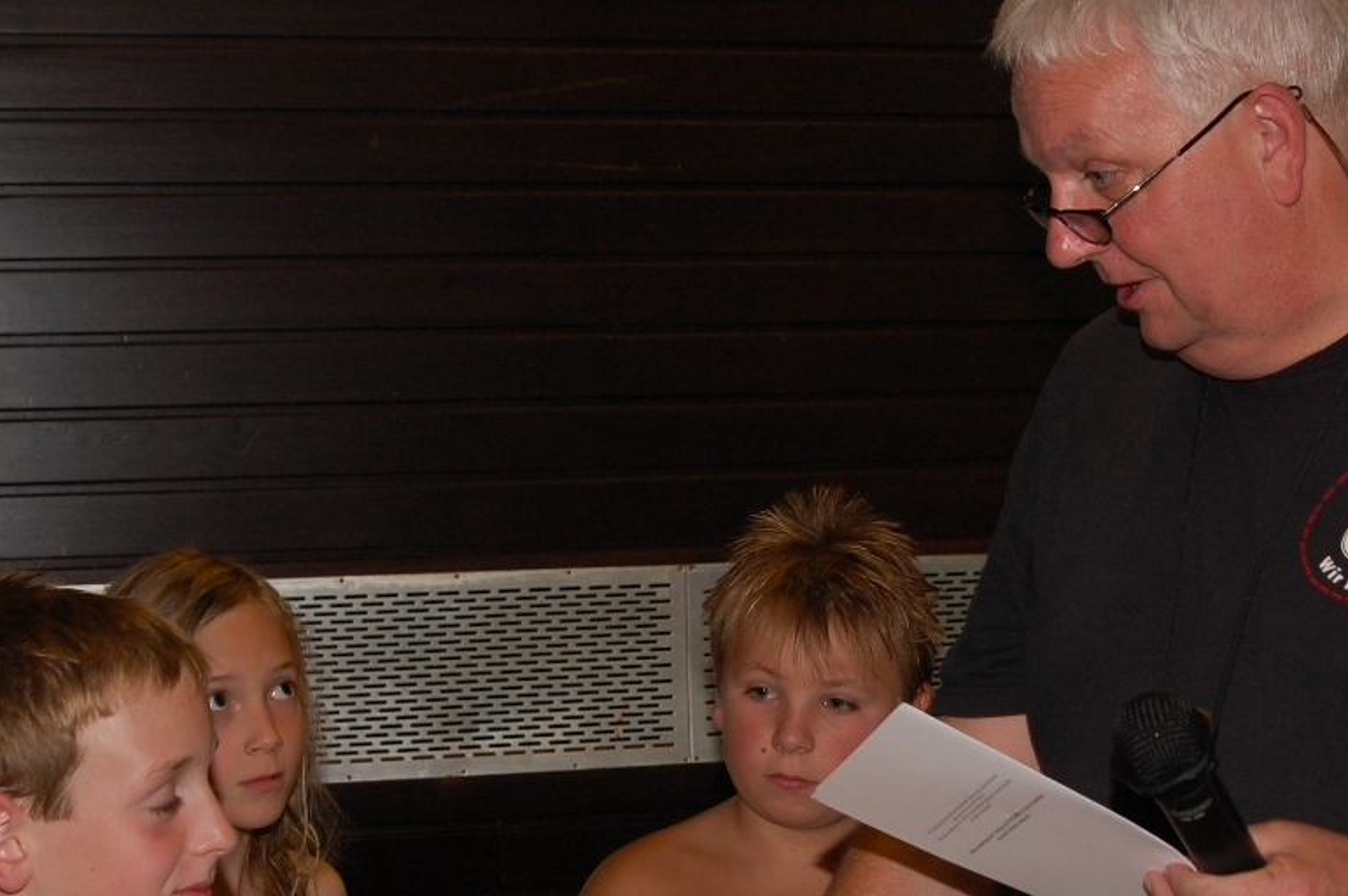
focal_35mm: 82
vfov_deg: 16.6
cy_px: 581
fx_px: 3068
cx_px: 830
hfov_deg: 24.7
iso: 400
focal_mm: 28
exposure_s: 1/60
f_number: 5
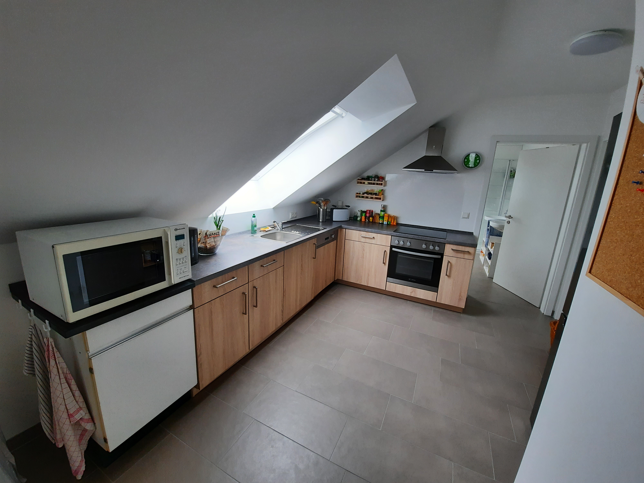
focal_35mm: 13
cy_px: 242
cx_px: 322
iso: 64
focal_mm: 1.74
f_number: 2.2
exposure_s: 1/100
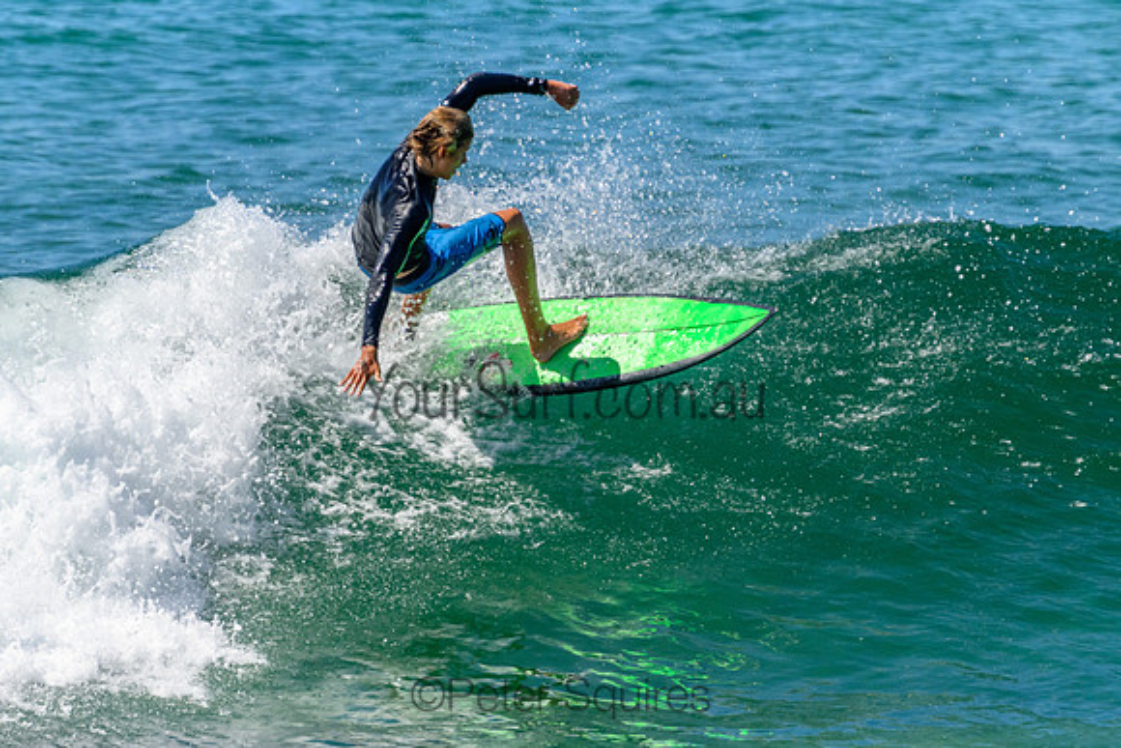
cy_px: 376
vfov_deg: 1.3
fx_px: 34277
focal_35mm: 1101
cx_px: 566
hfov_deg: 1.9
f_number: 11
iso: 1000
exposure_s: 1/2000
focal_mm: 800
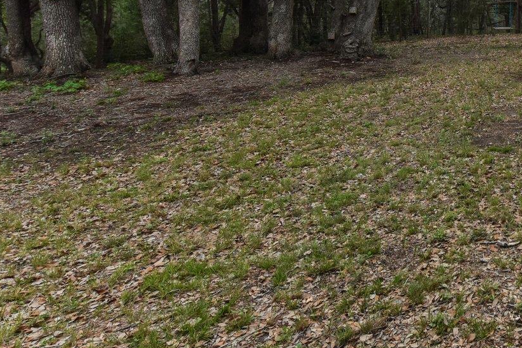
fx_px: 507
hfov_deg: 42.3
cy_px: -7
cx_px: 579
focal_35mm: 35
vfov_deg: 34.2
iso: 2800
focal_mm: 14
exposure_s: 1/15
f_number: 8
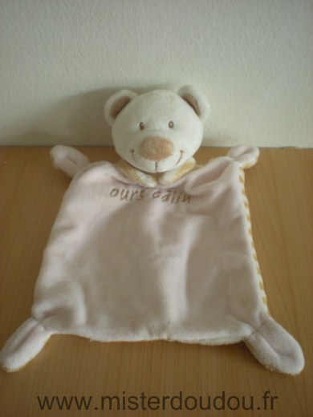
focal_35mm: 38
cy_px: 208
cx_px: 156
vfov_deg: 49.0
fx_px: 458
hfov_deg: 37.7
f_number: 3.1
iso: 200
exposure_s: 1/8.2
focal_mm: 6.3
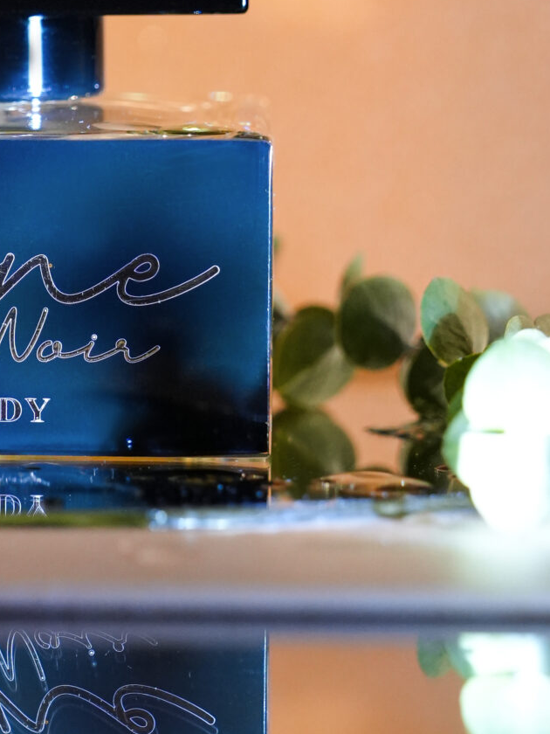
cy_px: 239
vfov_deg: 5.9
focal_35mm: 337
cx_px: -1
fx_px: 7139
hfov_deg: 4.4
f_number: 4.5
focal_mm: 115
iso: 2000
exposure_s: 1/400
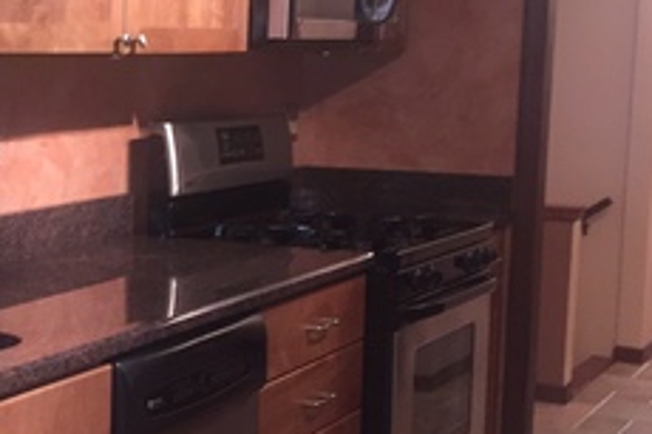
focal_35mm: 84
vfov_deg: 16.2
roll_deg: -0.6
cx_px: -3
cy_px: 261
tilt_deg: -8.6
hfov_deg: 23.2
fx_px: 1520
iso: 125
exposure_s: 1/30
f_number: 2.2
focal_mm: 4.15
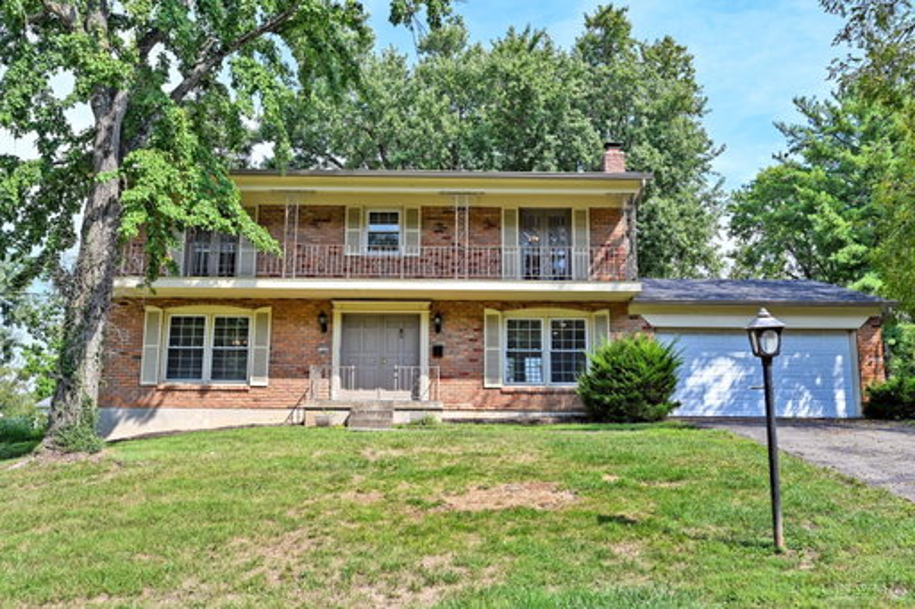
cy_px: 304
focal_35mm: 30
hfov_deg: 61.9
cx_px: 458
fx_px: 762
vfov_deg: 43.6
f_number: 6.3
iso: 100
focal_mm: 30
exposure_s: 1/250
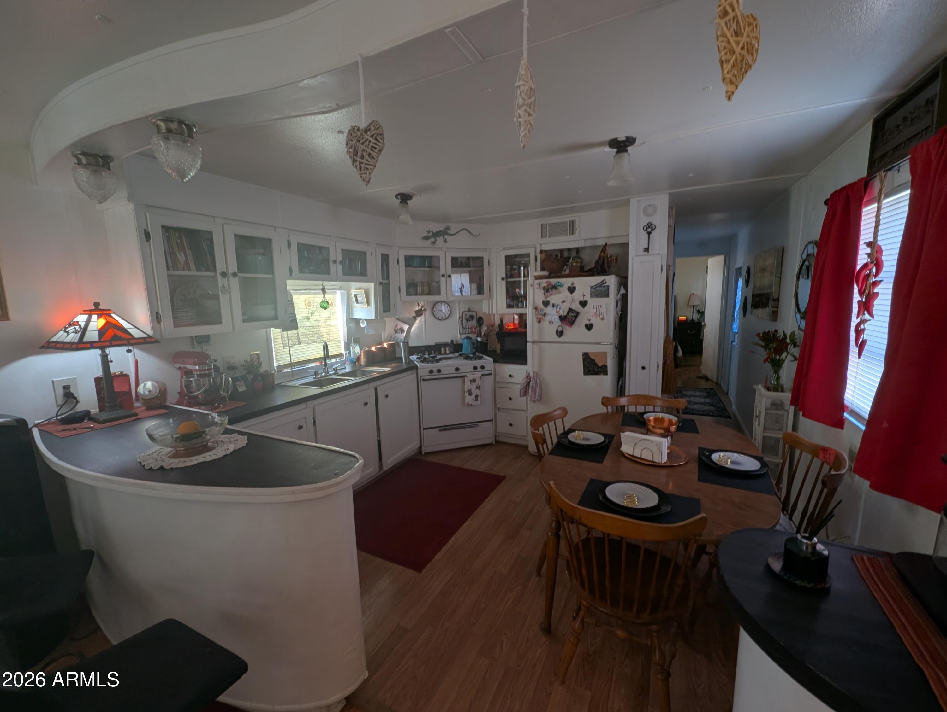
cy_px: 356
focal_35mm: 13
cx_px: 474
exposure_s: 1/60
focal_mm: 1.95
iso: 44
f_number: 2.2
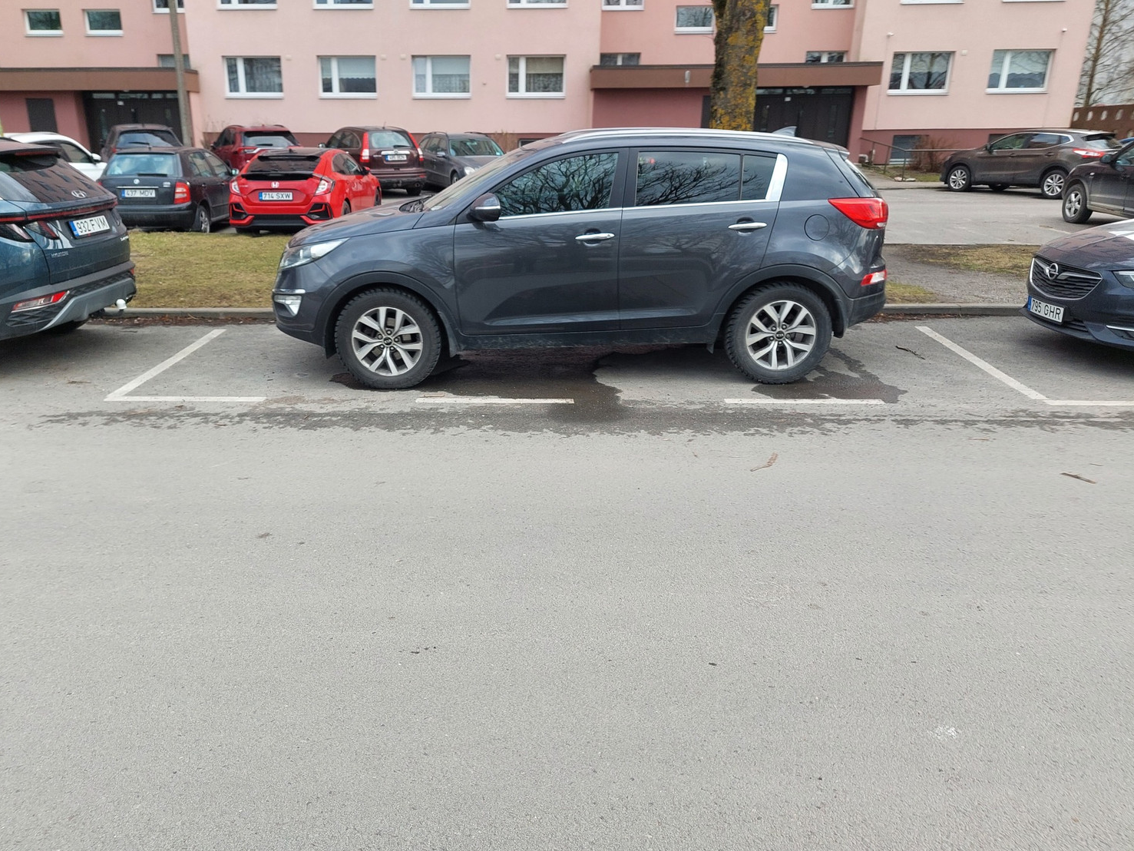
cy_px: 455
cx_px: 530
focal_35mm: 26
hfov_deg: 67.2
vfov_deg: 53.0
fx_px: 852
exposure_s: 1/184
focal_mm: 5.23
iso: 40
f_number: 1.8
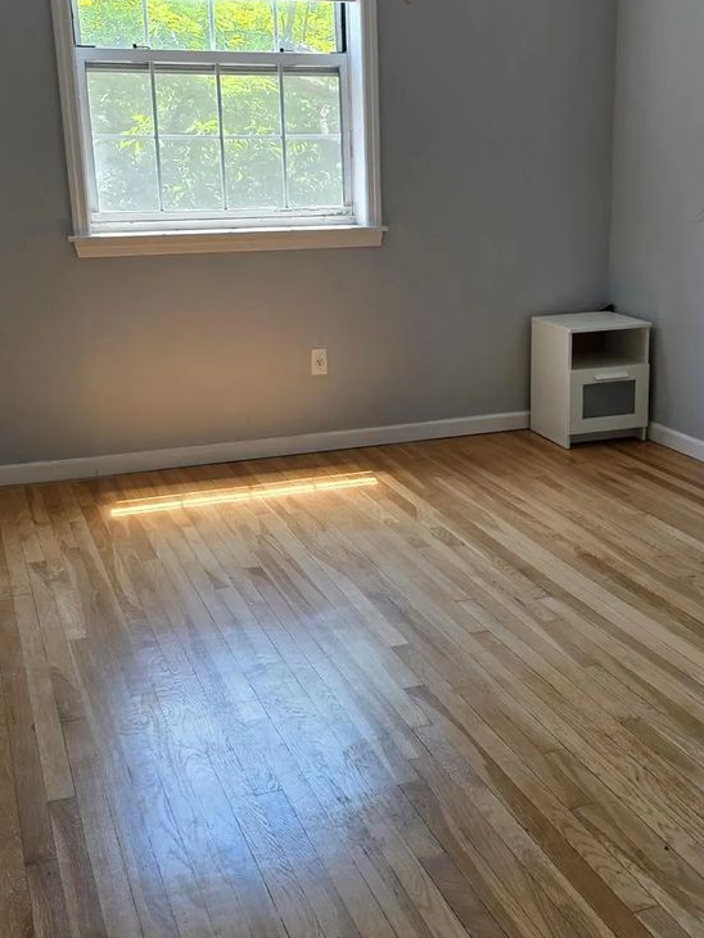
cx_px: 461
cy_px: 471
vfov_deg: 43.8
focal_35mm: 43
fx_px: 1165
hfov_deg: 33.4
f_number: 1.7
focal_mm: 6.3
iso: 64
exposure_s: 1/180
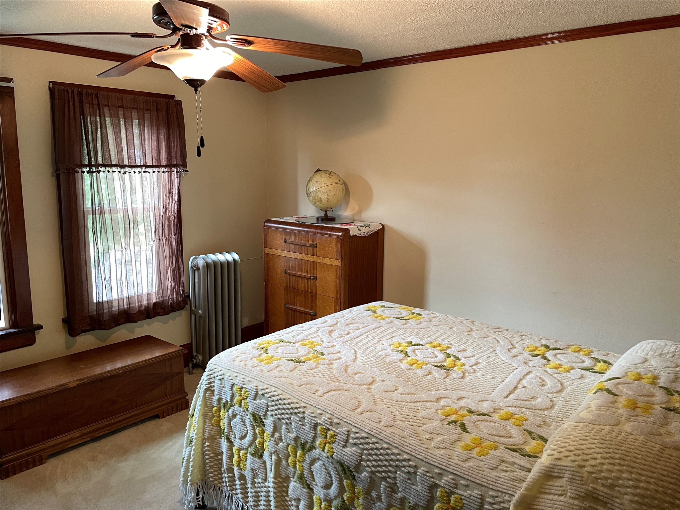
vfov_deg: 53.1
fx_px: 511
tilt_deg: -7.1
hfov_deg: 67.3
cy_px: 255
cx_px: 340
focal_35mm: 26
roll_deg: +0.9
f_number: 1.6
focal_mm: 4.2
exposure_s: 1/60
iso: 250
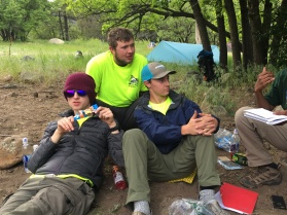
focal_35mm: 38
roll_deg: +0.5
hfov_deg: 48.6
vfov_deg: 37.7
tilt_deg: -13.2
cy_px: 114
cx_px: 176
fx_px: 315
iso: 32
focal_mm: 4.15
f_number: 2.2
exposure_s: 1/120
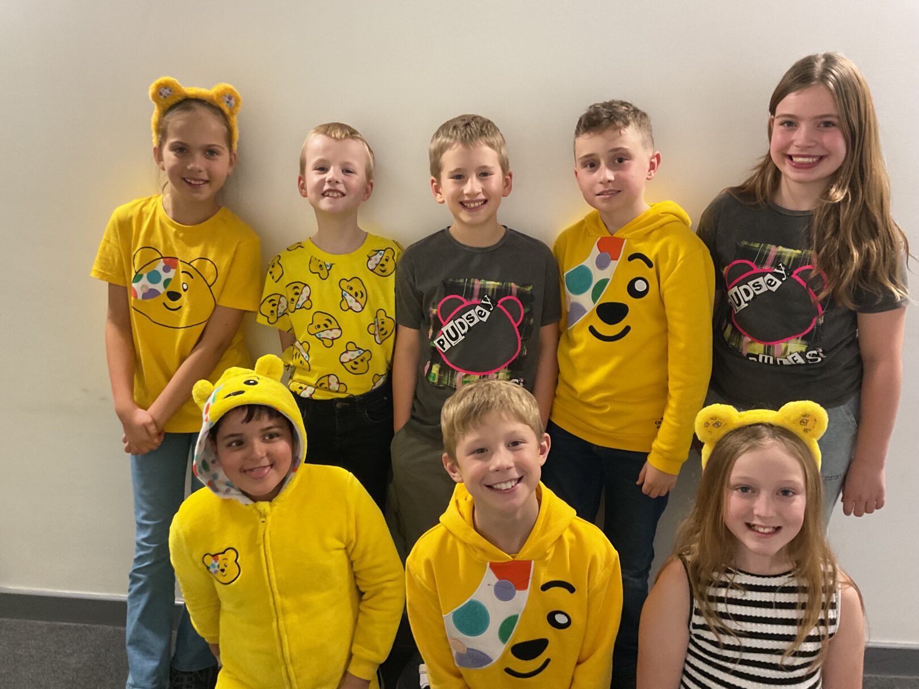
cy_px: 344
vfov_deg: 48.2
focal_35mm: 29
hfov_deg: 61.7
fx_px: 770
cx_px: 460
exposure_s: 1/60
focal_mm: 3
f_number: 1.8
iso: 250
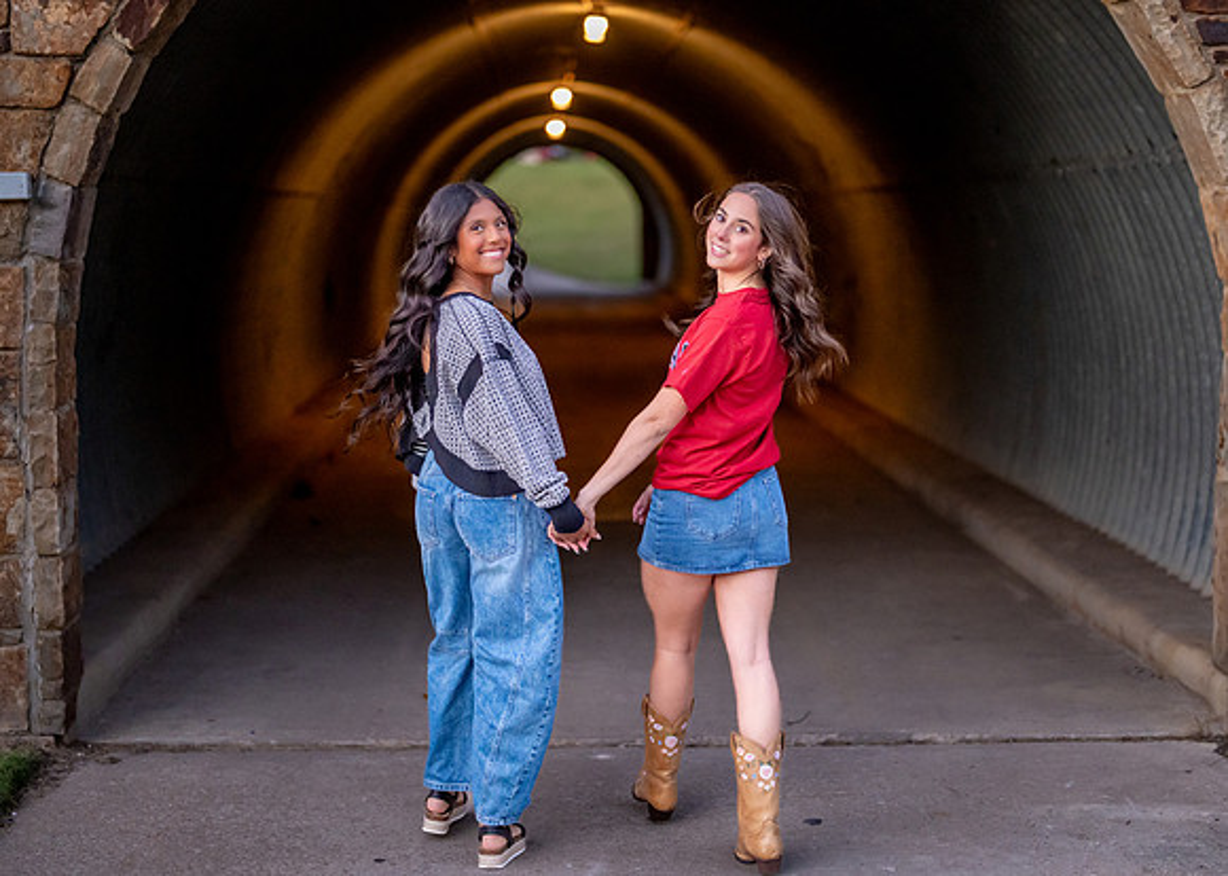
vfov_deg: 21.6
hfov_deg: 29.9
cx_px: 609
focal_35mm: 66
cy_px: 389
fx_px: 2300
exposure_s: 1/320
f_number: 1.2
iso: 1600
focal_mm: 50
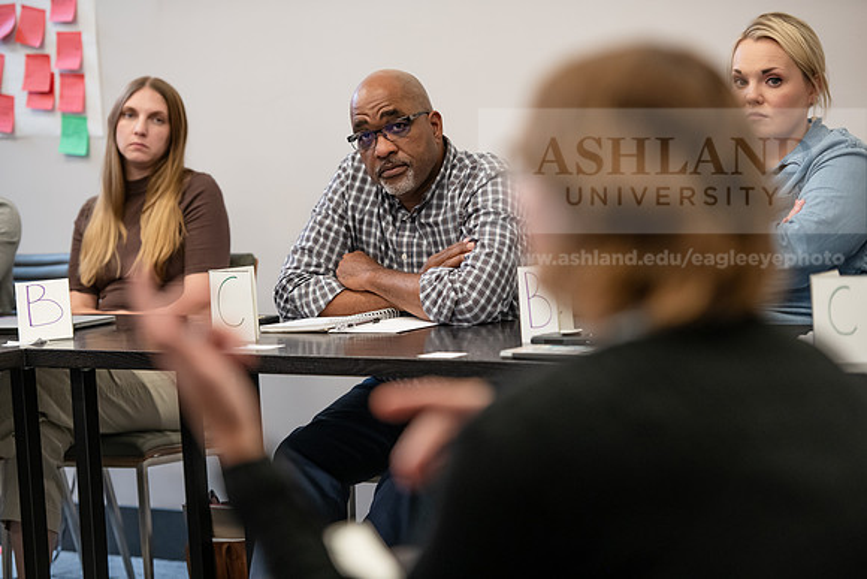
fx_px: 3131
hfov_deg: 15.8
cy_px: 290
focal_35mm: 130
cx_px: 434
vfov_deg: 10.6
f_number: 2.8
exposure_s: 1/200
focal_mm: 130
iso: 1000
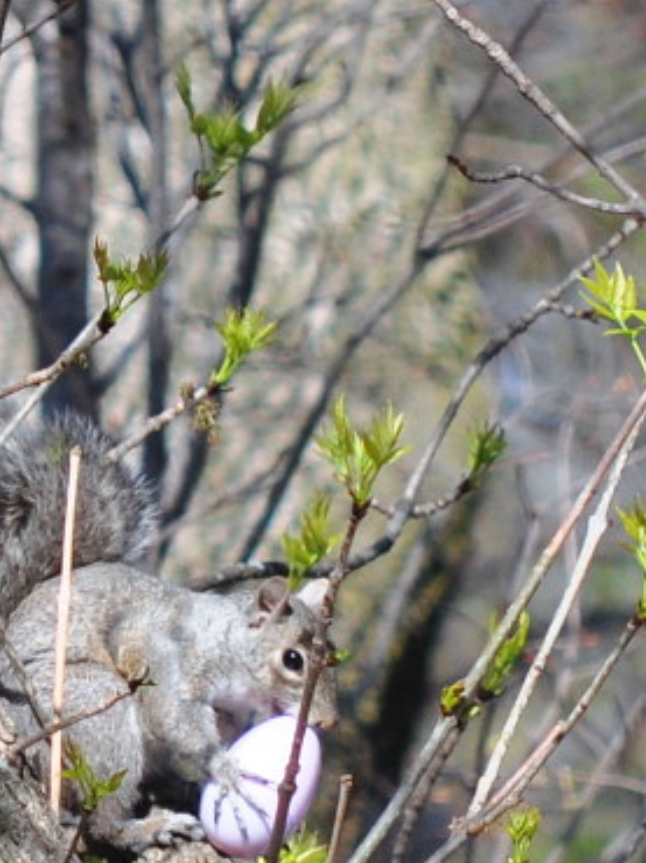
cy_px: 884
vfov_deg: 2.8
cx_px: 224
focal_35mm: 702
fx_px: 17488
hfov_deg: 2.1
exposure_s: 1/1000
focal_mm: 200
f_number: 5.6
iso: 450
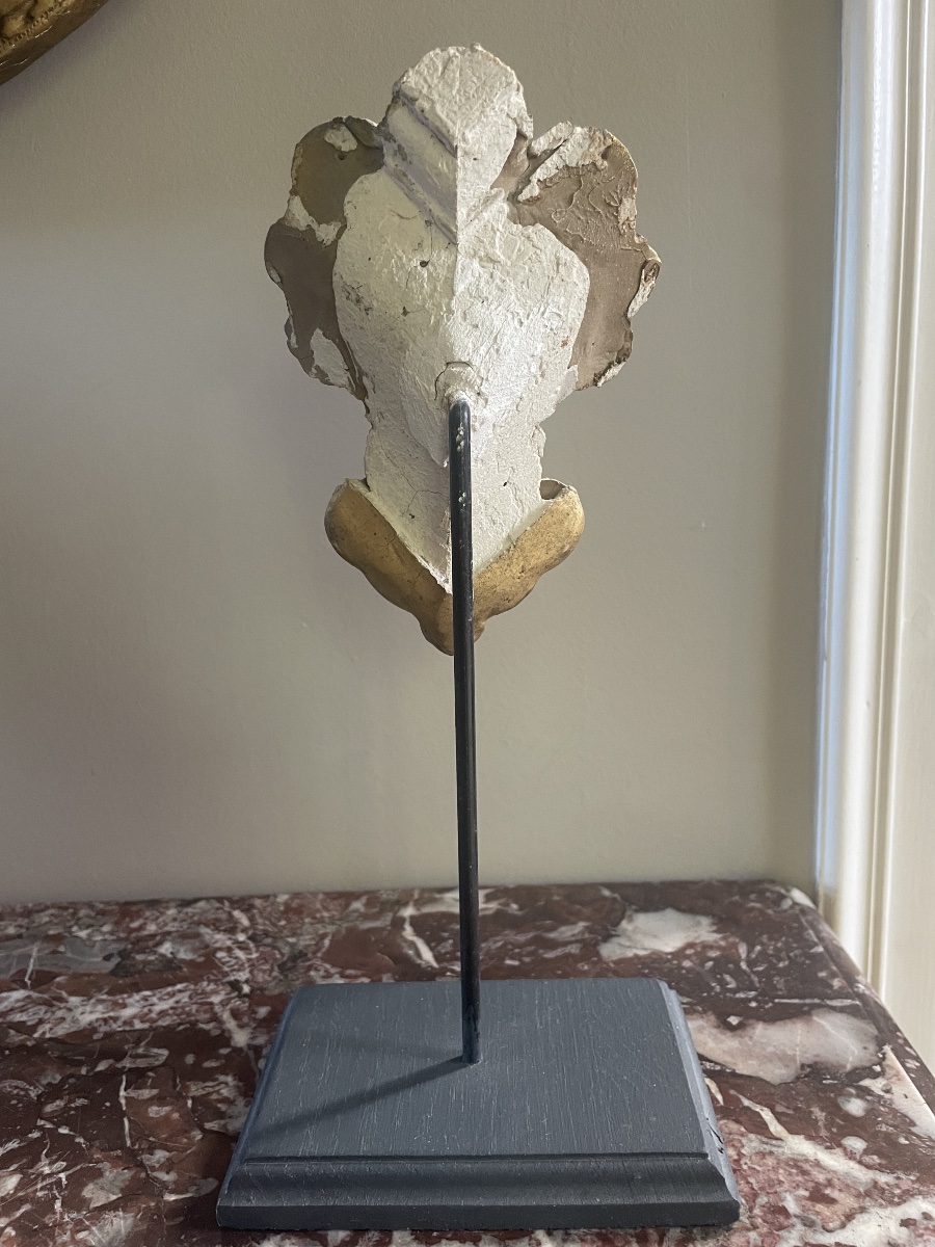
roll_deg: +3.0
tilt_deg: -12.6
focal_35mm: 26
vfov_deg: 67.3
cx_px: 468
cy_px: 624
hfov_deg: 53.1
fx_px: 936
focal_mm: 4.2
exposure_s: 1/60
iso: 200
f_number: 1.6
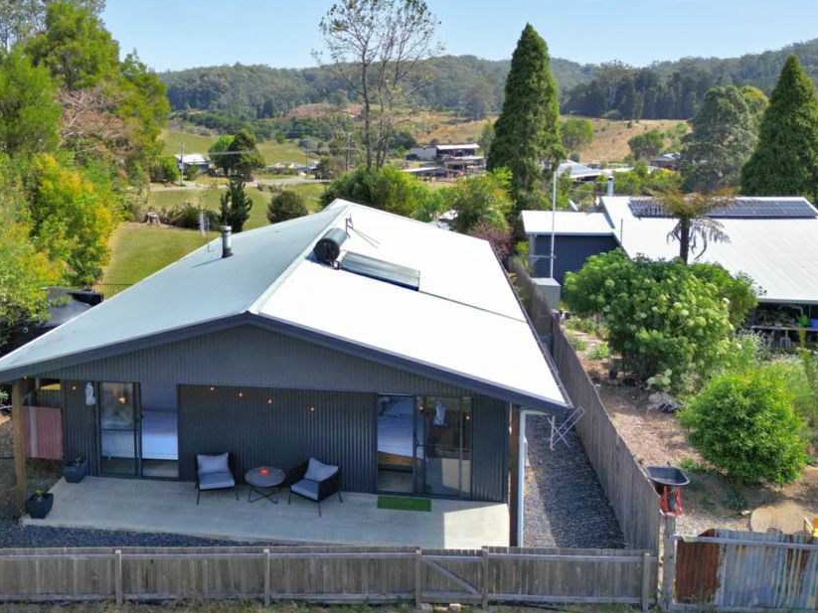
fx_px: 827
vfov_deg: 40.4
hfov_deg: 51.9
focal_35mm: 35
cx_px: 290
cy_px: 231
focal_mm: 6.72
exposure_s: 1/1000
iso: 100
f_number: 1.7
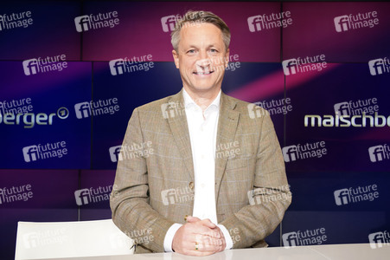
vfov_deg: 39.9
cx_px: 195
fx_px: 357
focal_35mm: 33
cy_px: 130
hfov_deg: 57.3
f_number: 5
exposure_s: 1/160
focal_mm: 33
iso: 2000
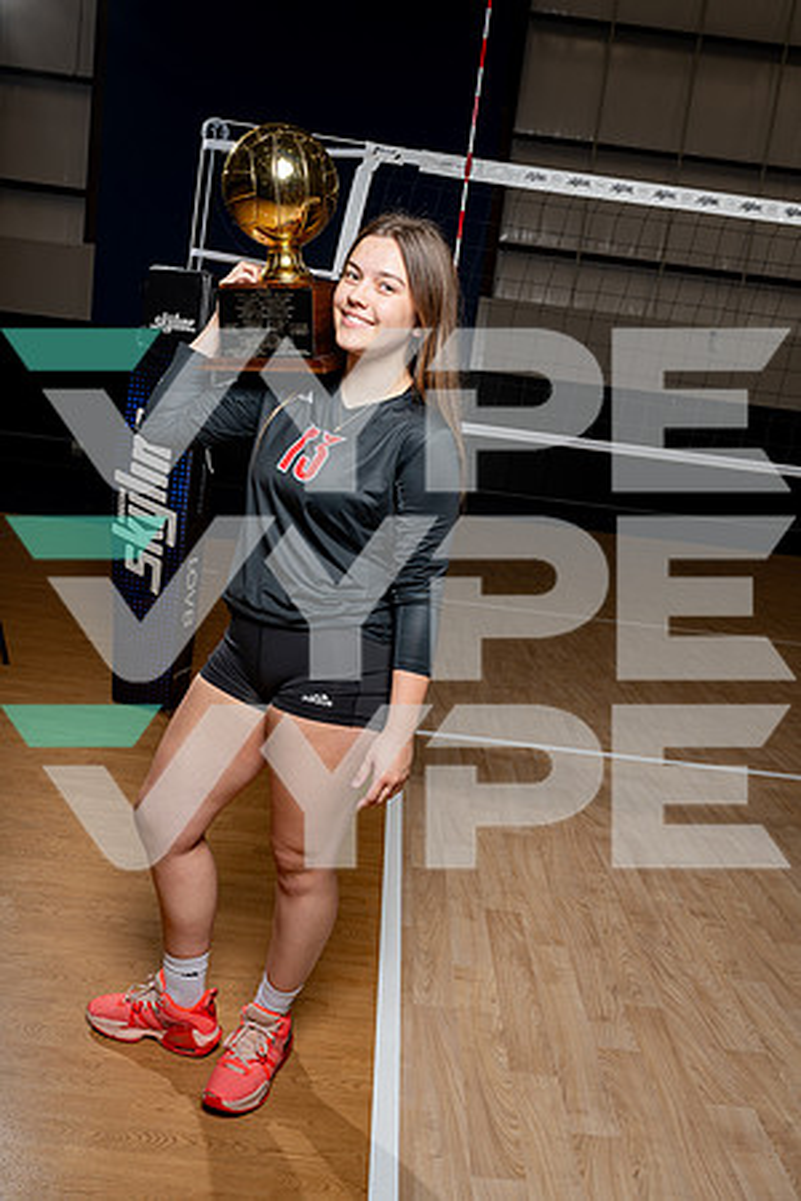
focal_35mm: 30
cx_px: 400
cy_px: 600
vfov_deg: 61.9
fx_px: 1001
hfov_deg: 43.6
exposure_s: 1/250
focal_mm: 30
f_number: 8
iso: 100
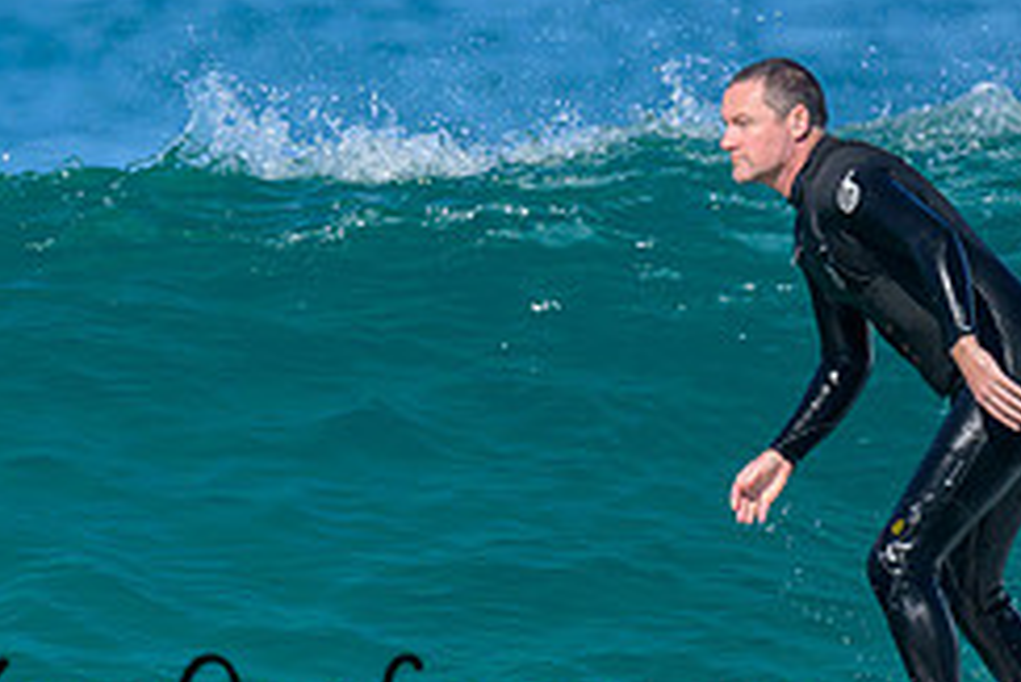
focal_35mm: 2336
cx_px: 323
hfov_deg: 0.9
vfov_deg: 0.6
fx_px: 66288
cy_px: 584
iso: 320
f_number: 6.3
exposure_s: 1/2000
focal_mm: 800
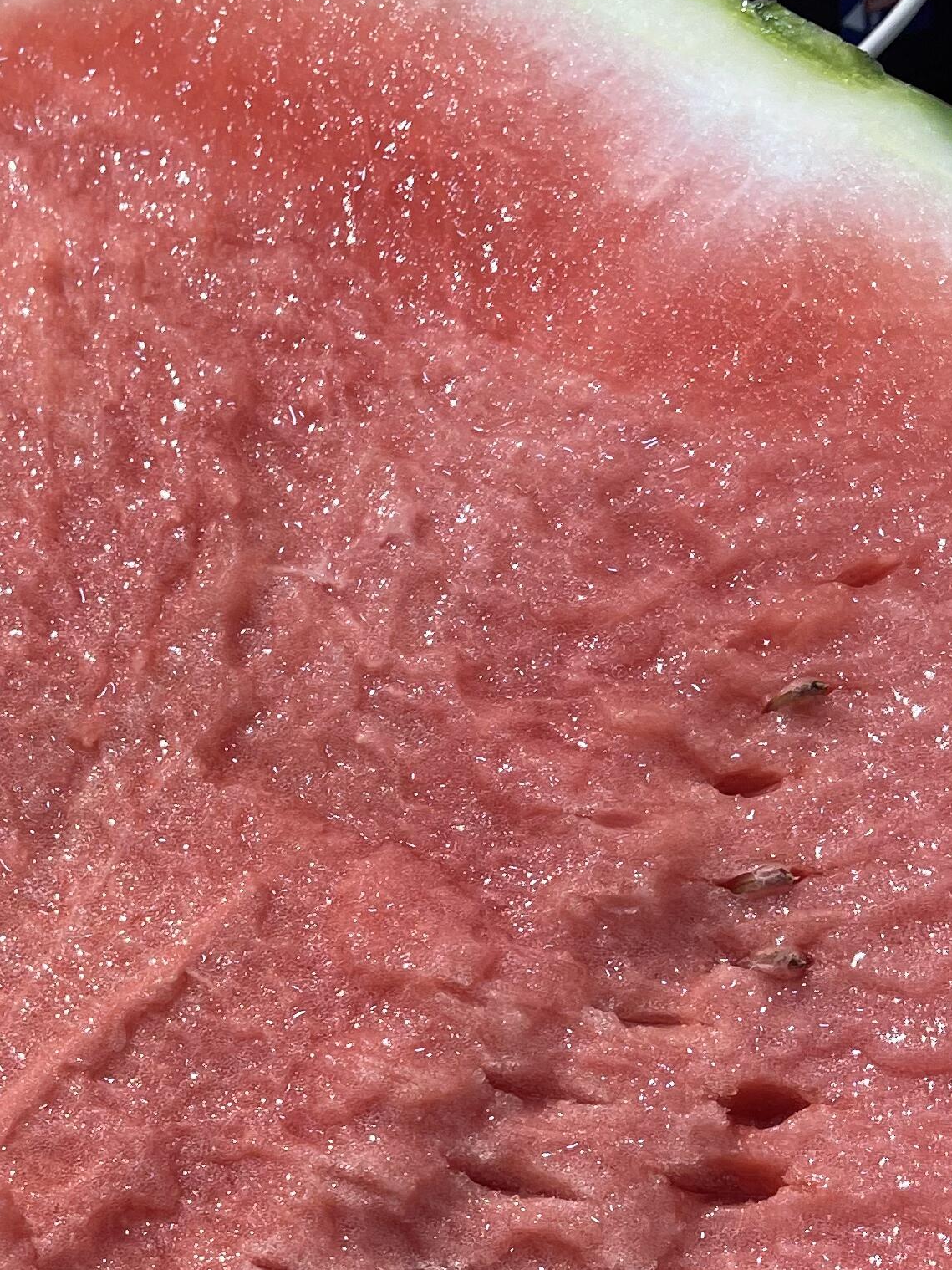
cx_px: 6
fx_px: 2531
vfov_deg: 27.0
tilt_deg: -58.5
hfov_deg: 20.6
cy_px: 1178
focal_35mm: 69
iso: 64
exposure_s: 1/100
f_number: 1.6
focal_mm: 5.1
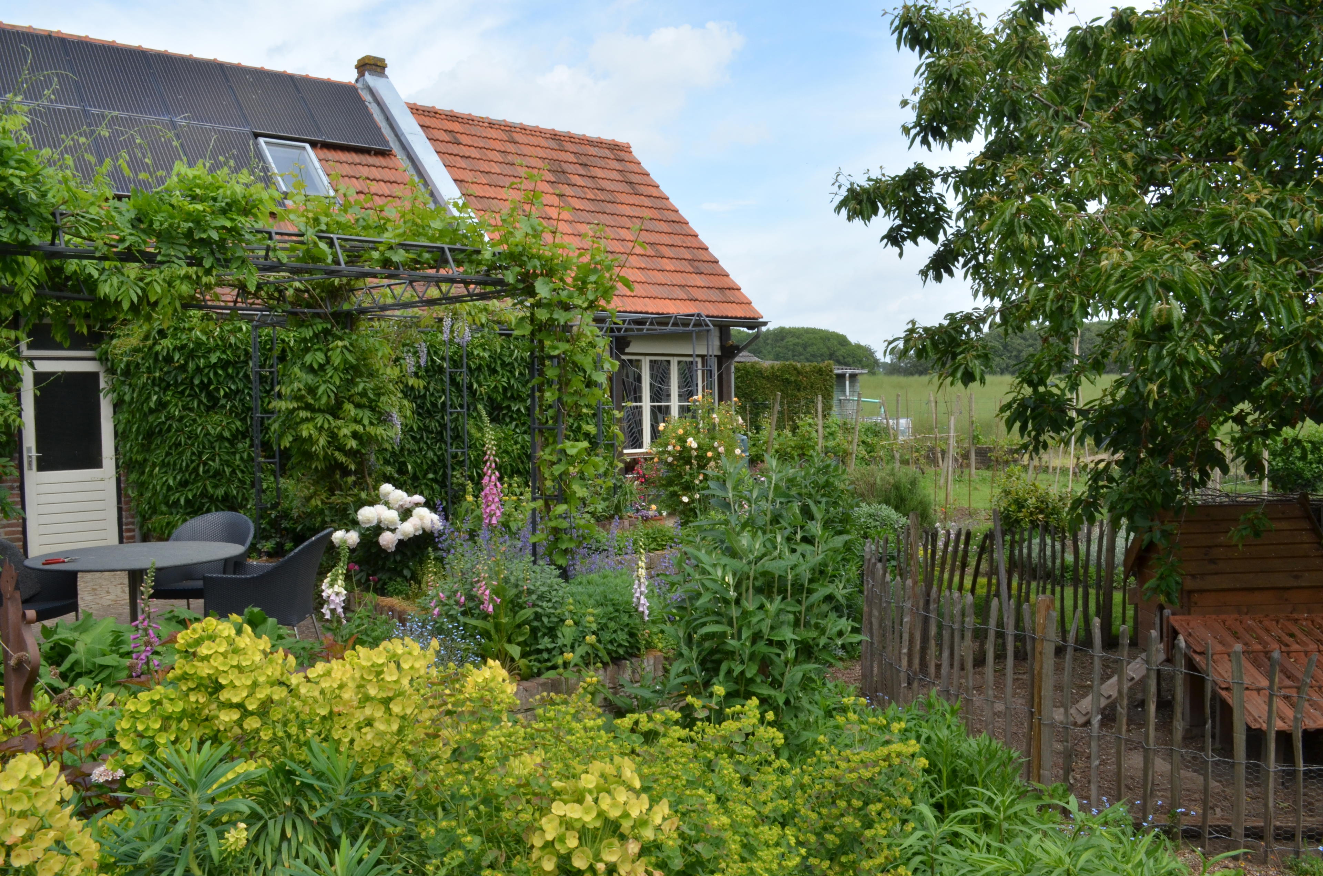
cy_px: 438
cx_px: 662
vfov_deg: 47.7
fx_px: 990
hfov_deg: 67.5
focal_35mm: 27
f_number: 20
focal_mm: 18
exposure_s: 1/125
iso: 400
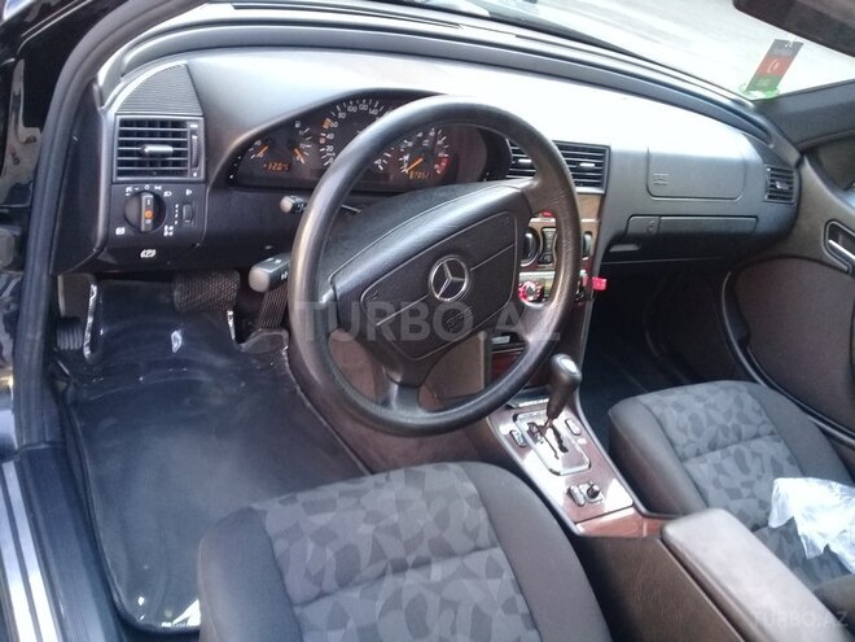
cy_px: 321
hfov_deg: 58.4
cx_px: 428
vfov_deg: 45.4
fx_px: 766
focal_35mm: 31
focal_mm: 3.3
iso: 125
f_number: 2.2
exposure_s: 1/33
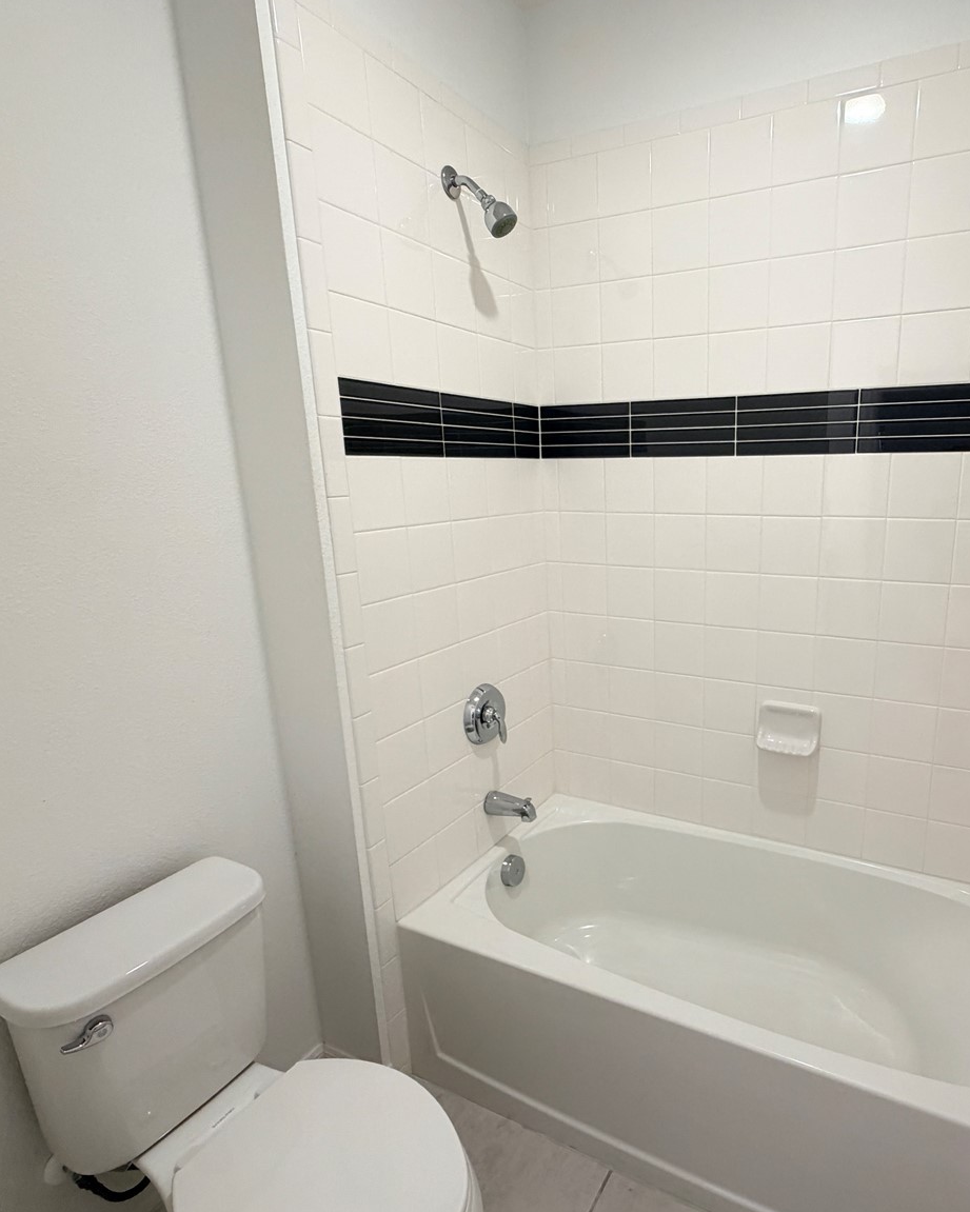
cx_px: 639
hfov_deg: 69.0
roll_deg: +0.7
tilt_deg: -12.6
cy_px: 623
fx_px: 682
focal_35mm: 19
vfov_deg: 83.3
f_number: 2.2
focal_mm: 2.22
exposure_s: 1/120
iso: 250
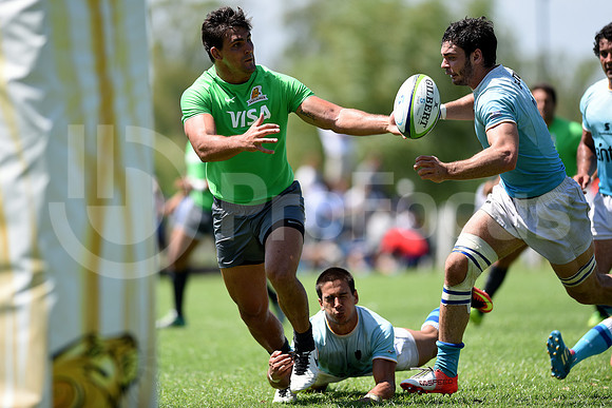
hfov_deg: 6.9
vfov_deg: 4.6
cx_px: 306
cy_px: 204
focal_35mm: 300
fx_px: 5101
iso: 200
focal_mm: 300
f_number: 2.8
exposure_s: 1/2000
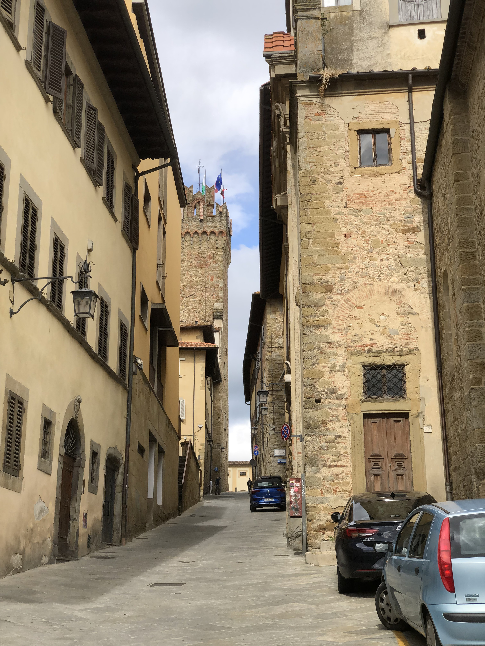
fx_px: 971
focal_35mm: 52
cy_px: 323
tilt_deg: +15.7
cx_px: 242
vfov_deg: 36.8
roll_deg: -0.5
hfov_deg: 28.0
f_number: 2.4
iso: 16
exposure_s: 1/540
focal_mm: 6
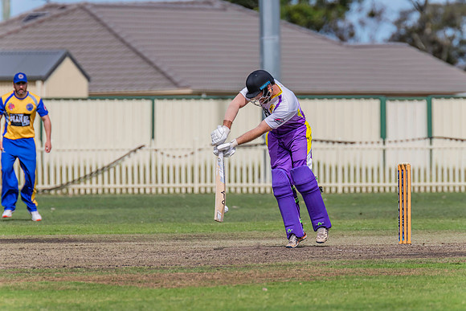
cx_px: 233
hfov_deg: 3.7
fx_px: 7121
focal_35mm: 550
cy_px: 156
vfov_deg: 2.5
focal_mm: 550
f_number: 9
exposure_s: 1/2500
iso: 800
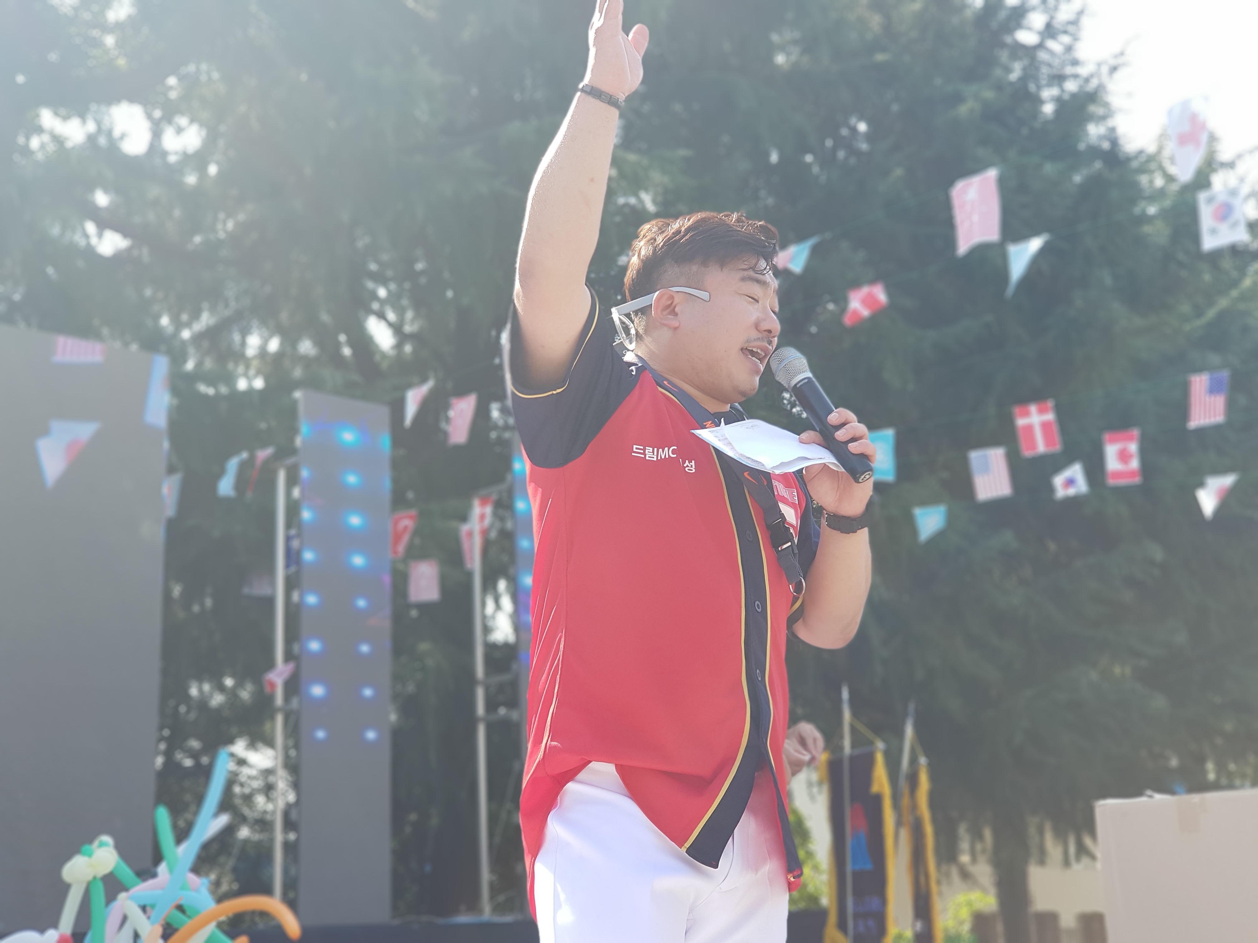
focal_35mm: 52
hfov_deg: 36.8
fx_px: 1890
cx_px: 629
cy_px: 472
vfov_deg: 28.0
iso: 25
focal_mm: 6
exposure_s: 1/180
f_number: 2.4
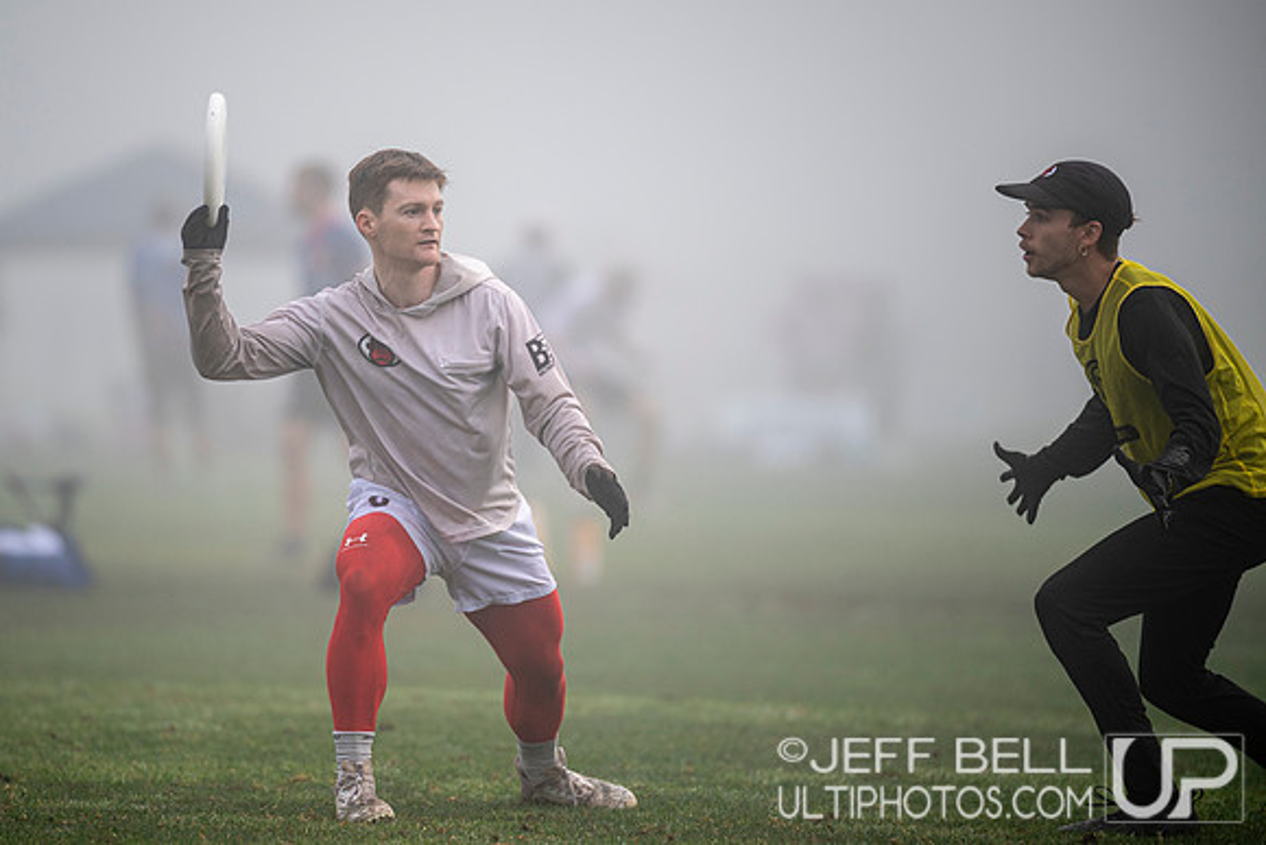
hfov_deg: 5.6
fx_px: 12849
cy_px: 419
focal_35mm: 365
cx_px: 495
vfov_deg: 3.8
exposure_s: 1/1000
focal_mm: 300
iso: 100
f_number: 2.8
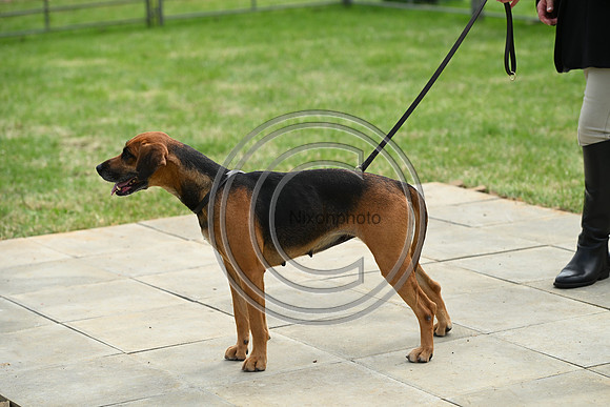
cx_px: 305
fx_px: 2068
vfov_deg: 11.2
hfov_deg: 16.8
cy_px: 204
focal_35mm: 122
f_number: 4.5
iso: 200
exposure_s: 1/1000
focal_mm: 122
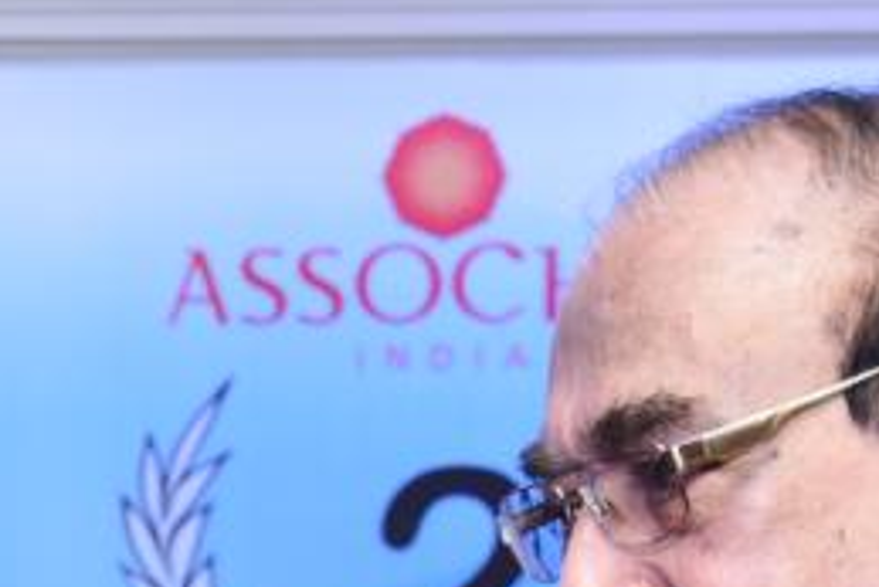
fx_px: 4129
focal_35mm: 169
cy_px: 1235
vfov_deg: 7.7
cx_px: -37
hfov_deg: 12.0
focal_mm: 38
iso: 1600
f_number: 5.6
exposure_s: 1/160
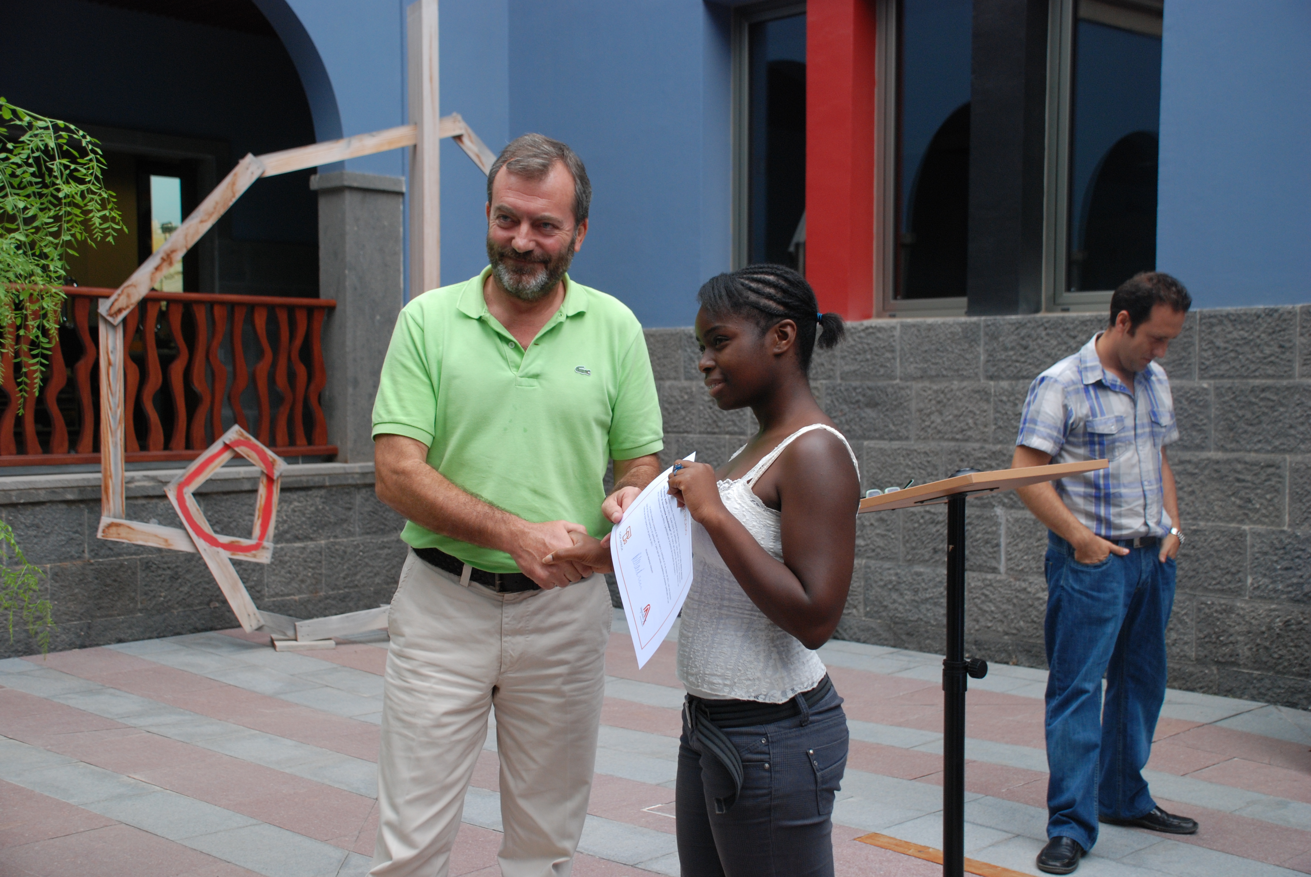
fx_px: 1531
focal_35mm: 42
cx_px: 656
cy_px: 438
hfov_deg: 46.3
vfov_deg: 32.0
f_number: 4
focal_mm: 28
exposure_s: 1/640
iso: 320
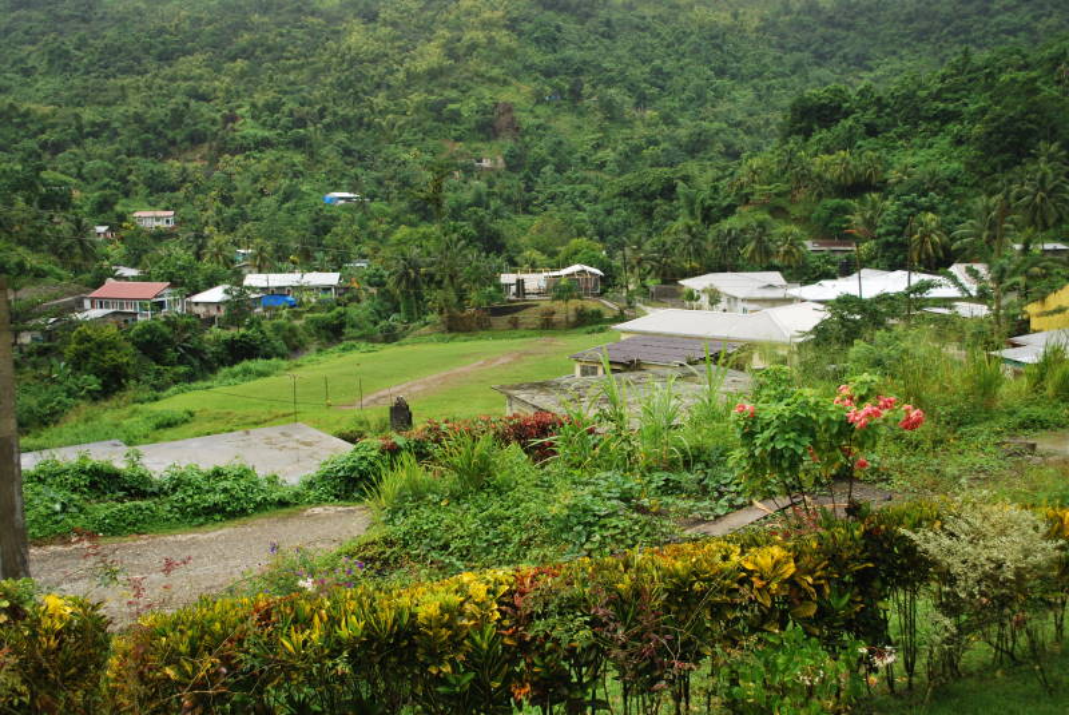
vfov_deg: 40.0
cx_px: 534
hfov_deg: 57.2
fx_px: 981
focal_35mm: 33
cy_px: 358
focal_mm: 22
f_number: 4
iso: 100
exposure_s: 1/200
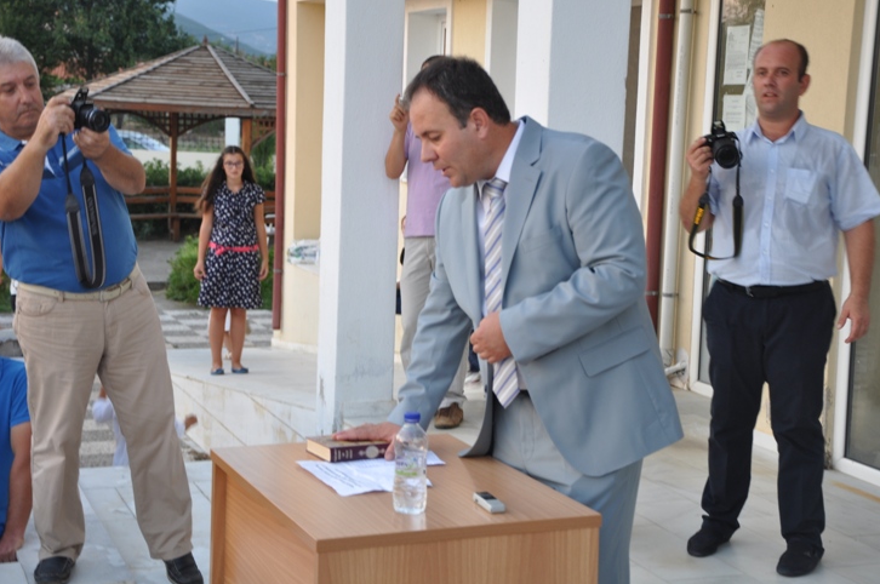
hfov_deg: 31.5
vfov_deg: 21.2
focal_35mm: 64
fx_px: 1562
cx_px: 445
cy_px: 292
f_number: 6.3
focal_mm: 42
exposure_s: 1/40
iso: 200
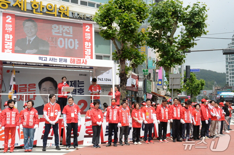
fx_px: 312
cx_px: 117
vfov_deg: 28.0
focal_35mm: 48
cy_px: 78
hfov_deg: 41.2
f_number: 22
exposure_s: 1/3200
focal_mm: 48
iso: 8000
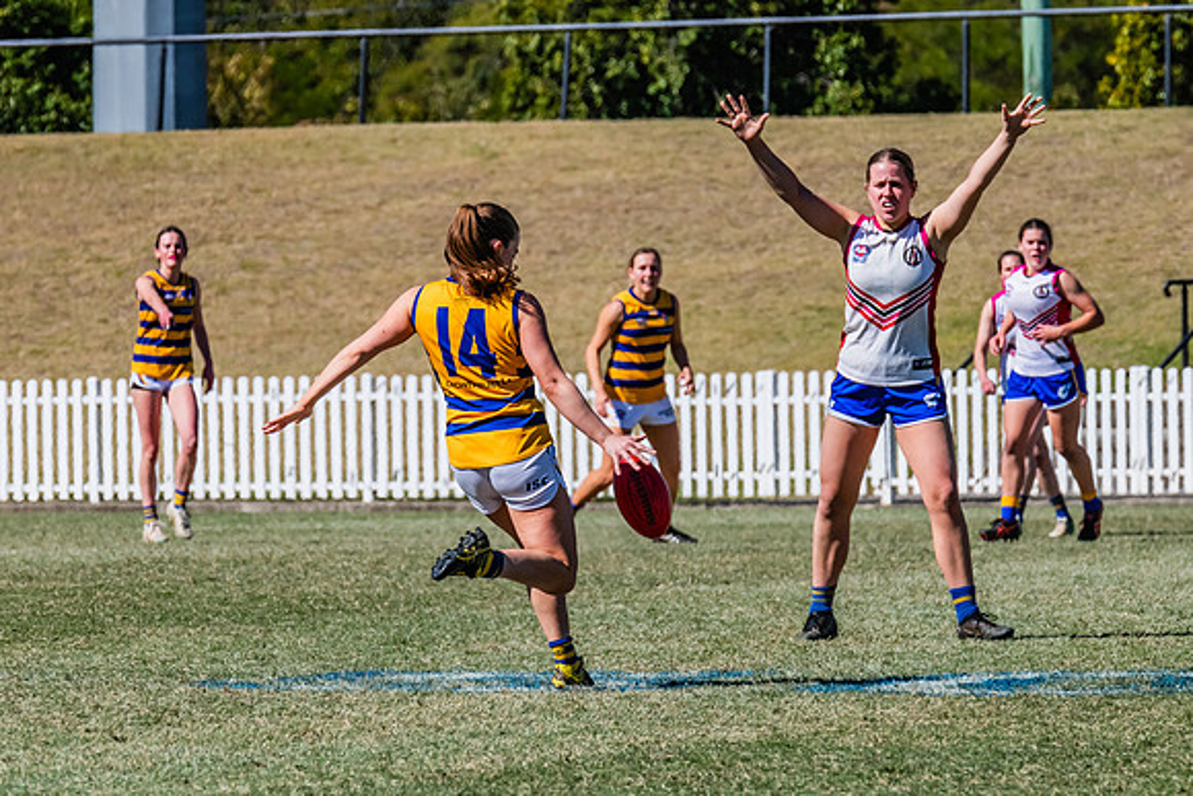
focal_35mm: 485
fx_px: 16071
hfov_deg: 4.3
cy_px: 355
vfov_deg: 2.8
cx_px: 580
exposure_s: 1/1600
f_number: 13
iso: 800
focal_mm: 360
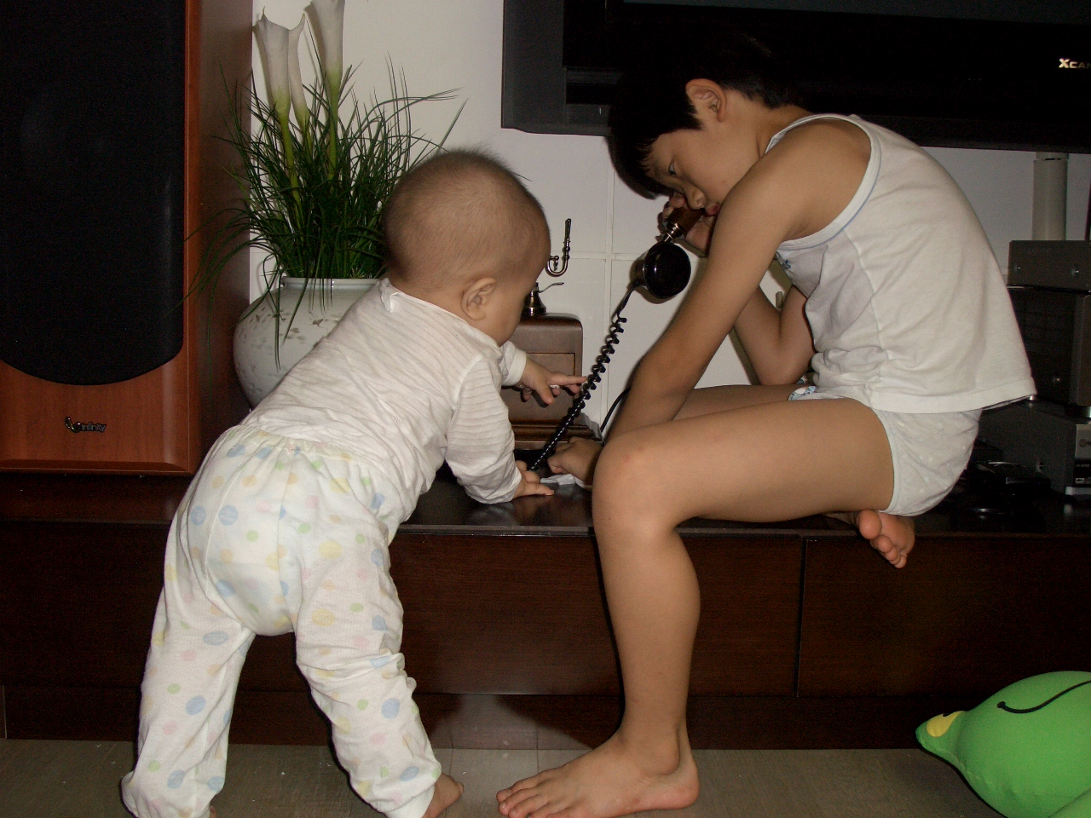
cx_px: 546
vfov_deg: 39.7
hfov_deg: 51.4
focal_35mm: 36
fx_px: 1135
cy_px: 409
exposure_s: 1/60
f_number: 2.9
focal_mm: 7.8
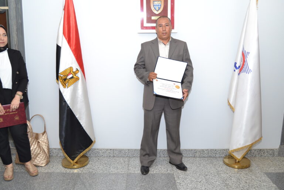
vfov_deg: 40.0
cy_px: 95
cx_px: 142
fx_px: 260
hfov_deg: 57.2
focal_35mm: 33
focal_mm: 22
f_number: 4.5
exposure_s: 1/125
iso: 400
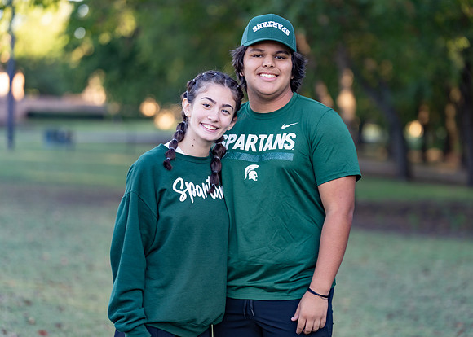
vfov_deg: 11.2
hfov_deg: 15.7
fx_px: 1717
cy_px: 168
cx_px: 236
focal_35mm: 128
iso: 200
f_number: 2.8
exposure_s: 1/250
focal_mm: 122
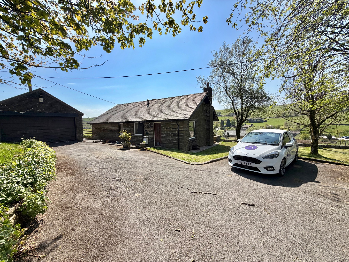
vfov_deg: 85.7
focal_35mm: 14
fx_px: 141
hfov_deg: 102.1
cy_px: 131
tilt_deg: -3.7
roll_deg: +1.3
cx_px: 174
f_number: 2.2
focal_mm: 2.22
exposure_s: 1/1145
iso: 20
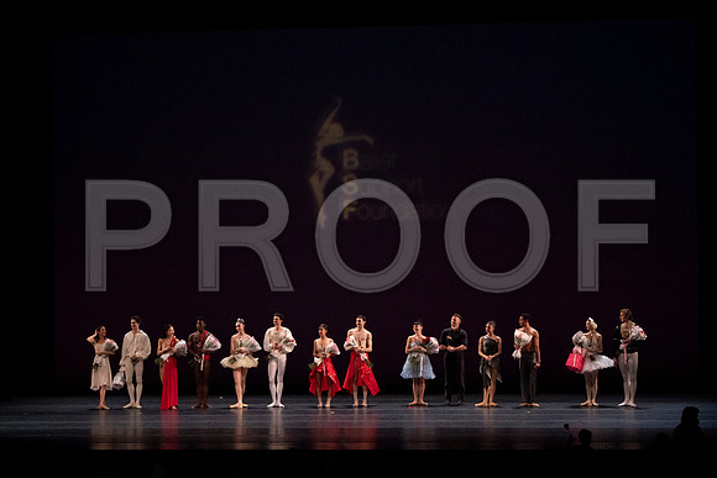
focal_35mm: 100
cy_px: 239
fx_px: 1992
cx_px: 358
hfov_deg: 20.4
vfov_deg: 13.7
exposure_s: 1/320
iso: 12800
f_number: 13
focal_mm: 100
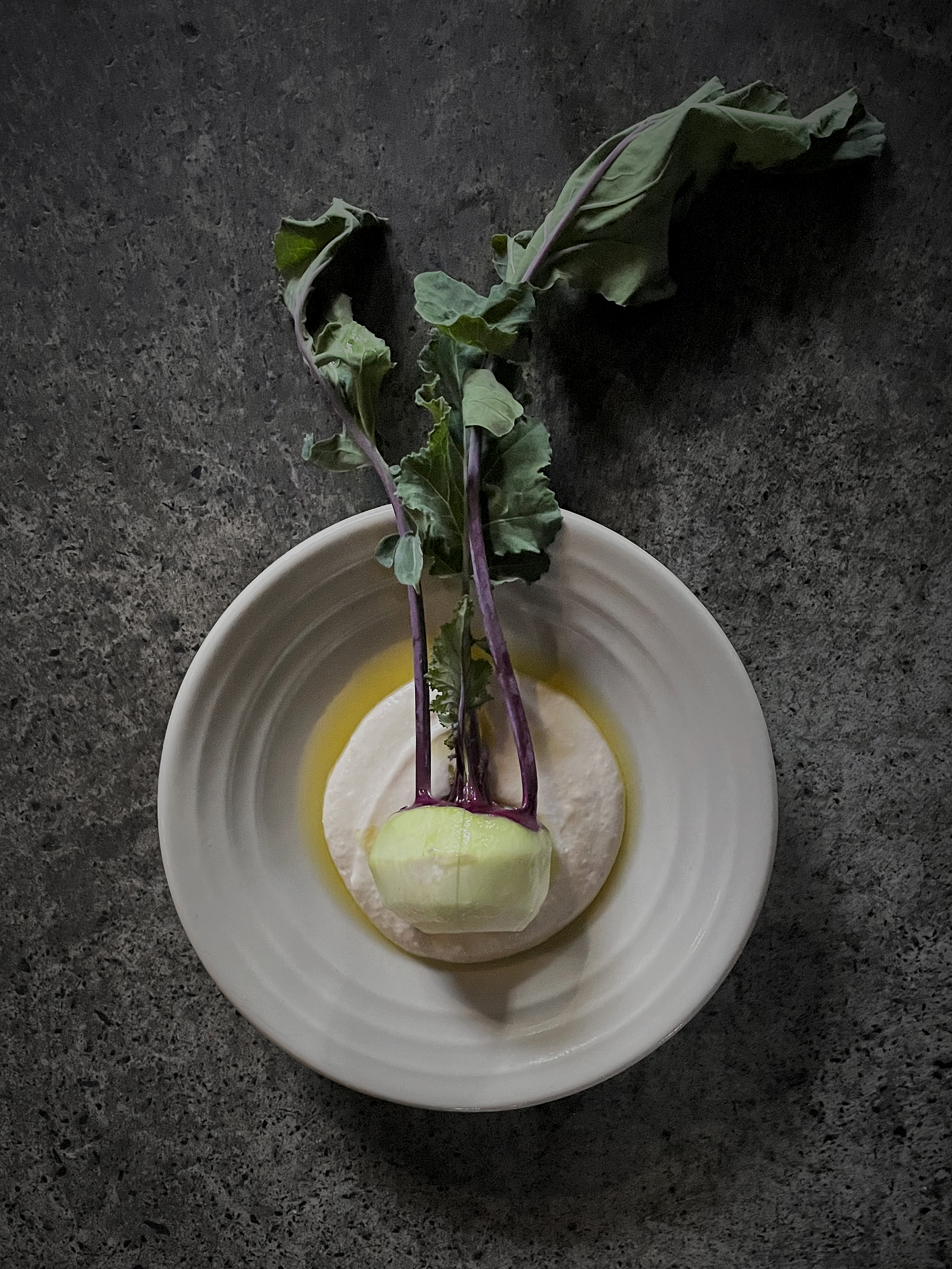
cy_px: 634
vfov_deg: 67.3
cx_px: 476
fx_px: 953
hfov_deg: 53.1
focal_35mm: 26
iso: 800
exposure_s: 1/25
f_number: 1.6
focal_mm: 4.2
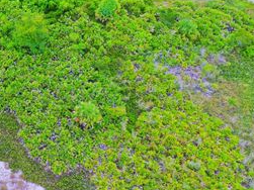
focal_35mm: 51
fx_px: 374
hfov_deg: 33.3
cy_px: 29
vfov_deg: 27.8
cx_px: -18
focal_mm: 3.61
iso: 102
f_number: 2.8
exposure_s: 1/100
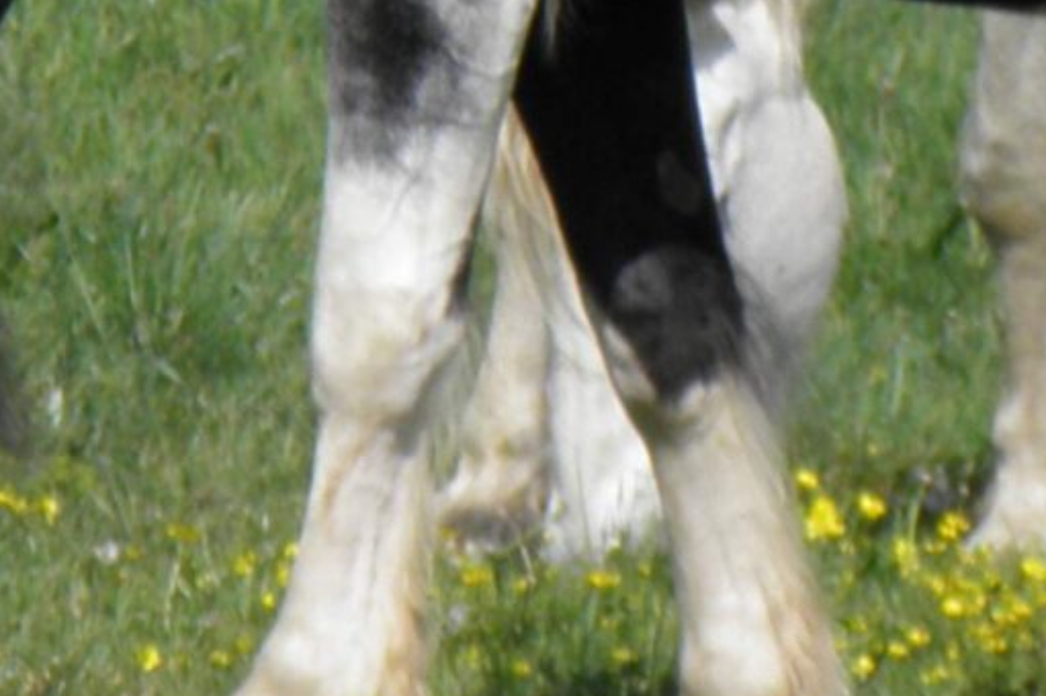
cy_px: -624
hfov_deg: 1.5
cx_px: 933
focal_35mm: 1335
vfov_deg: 1.0
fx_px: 38763
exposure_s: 1/640
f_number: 4.2
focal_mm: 46
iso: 50
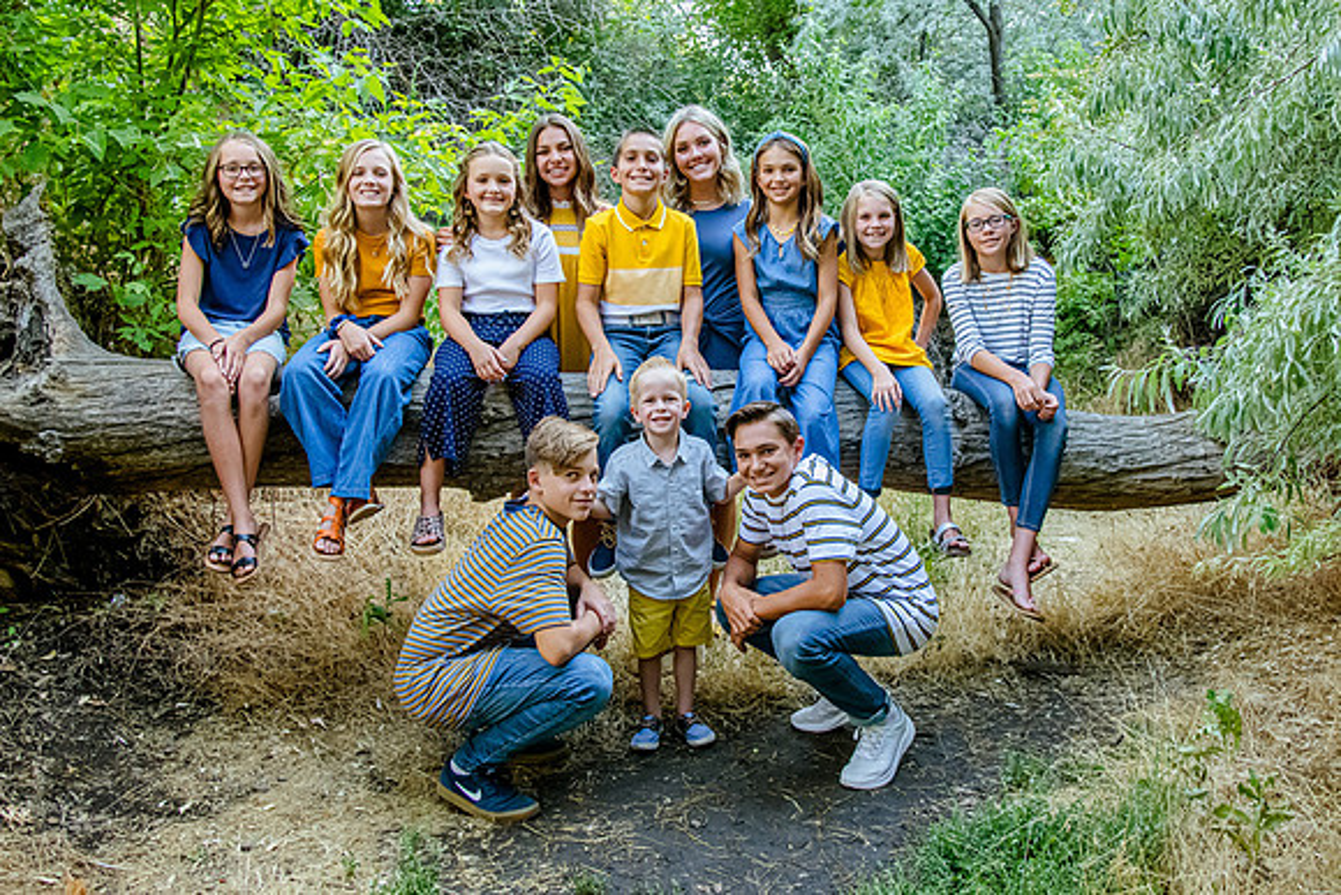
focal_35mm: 31
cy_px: 367
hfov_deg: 60.0
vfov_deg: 42.0
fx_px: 1159
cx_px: 731
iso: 4000
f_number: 5
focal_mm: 24
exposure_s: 1/320
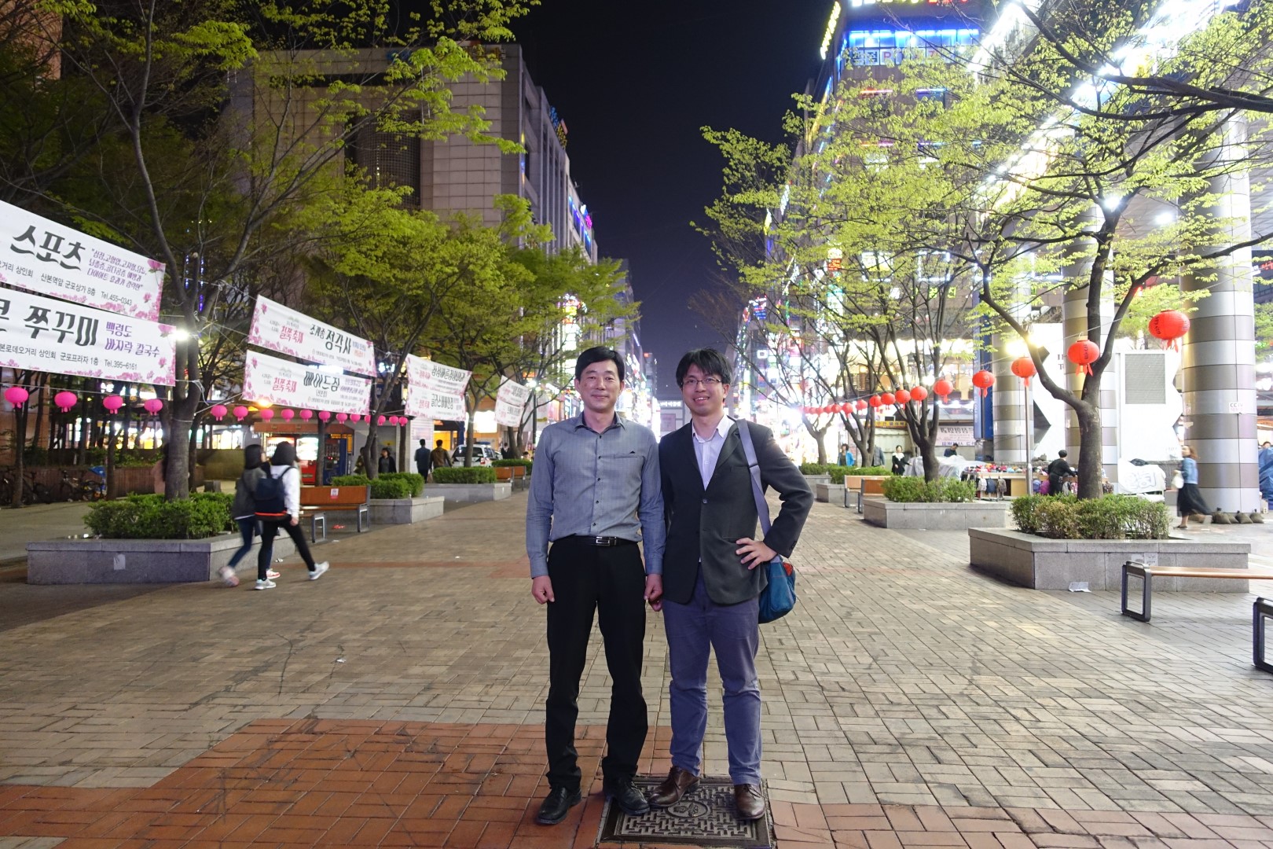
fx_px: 849
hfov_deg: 73.7
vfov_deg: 53.1
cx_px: 636
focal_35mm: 24
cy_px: 424
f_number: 2
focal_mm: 8.8
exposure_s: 1/30
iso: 640
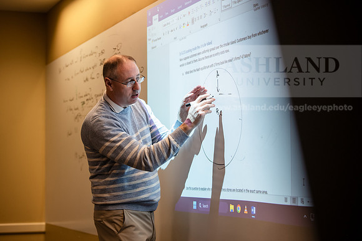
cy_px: 120
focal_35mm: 70
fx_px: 704
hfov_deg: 28.8
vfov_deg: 19.5
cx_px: 181
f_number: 3.5
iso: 800
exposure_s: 1/200
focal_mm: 70
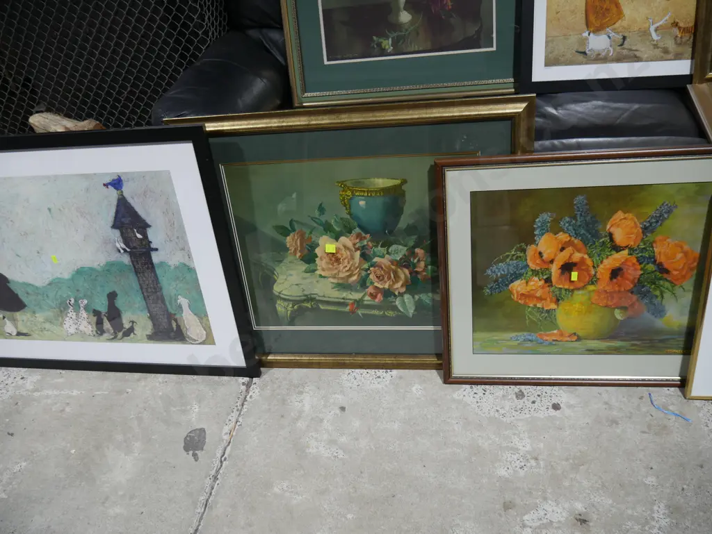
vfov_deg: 49.8
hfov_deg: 63.4
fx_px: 576
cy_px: 267
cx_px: 356
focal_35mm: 28
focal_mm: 14
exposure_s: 1/60
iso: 200
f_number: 3.5
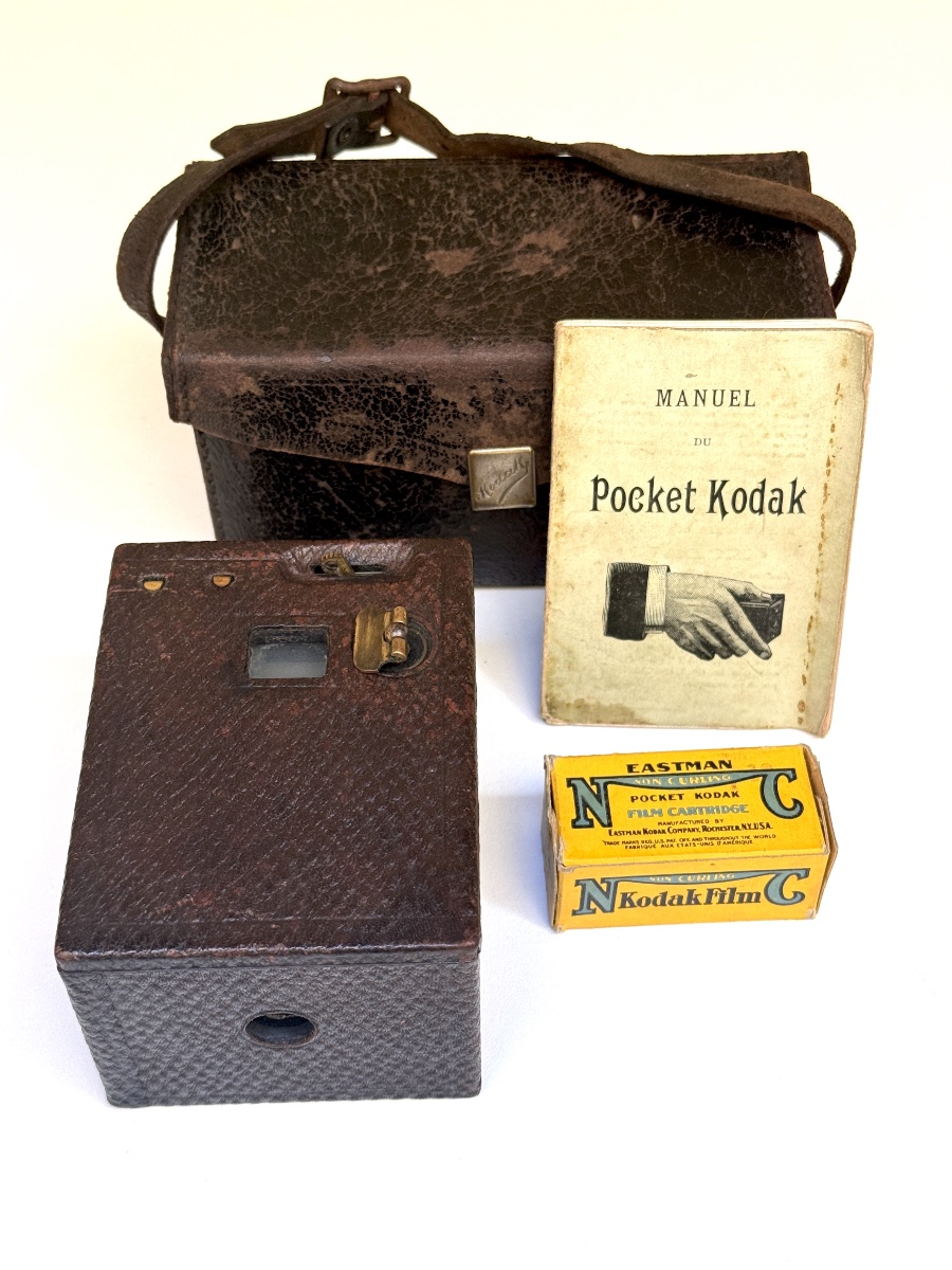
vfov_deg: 39.7
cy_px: 635
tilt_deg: -50.4
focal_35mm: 48
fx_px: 1760
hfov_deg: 30.3
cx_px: 476
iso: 100
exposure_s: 1/60
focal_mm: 6.76
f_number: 1.78
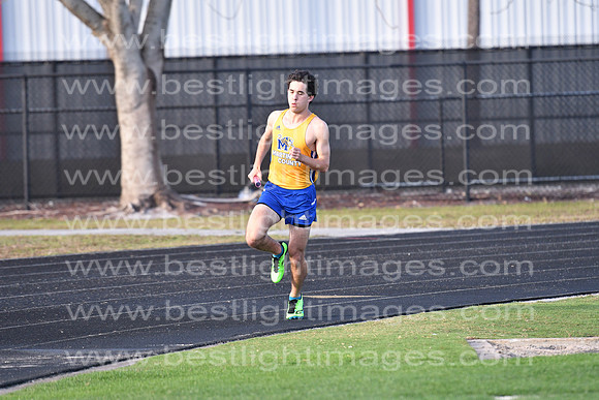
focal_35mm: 285
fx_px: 4743
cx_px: 300
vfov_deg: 4.8
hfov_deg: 7.2
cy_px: 200
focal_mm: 190
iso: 1000
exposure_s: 1/2500
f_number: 4
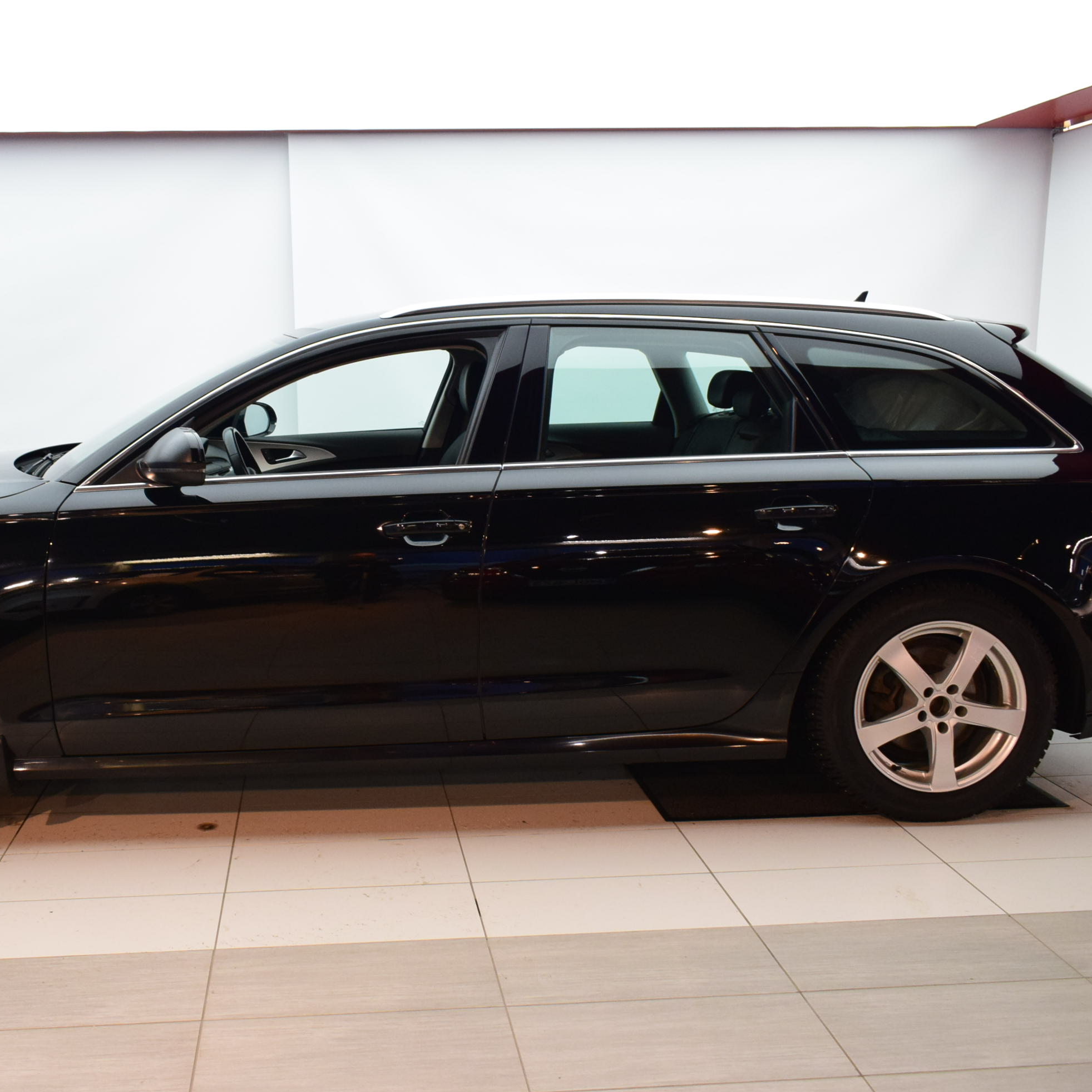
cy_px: 541
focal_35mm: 35
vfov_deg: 47.2
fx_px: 1249
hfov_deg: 46.7
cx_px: 401
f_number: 5
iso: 1600
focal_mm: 18
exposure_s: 1/100
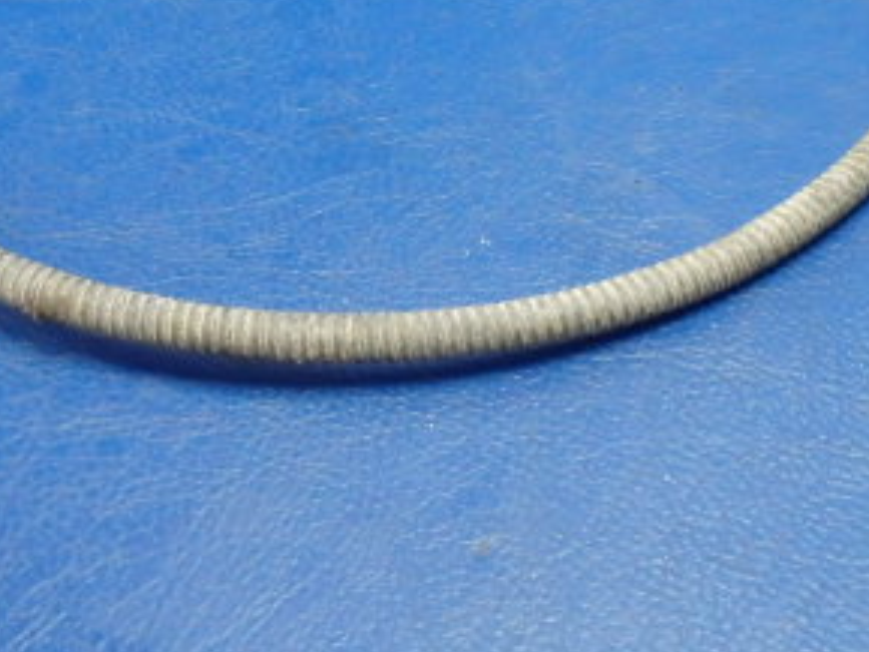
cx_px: 586
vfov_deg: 23.0
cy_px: 51
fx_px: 1557
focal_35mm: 62
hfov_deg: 30.9
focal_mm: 5
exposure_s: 1/30
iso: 800
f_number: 3.9
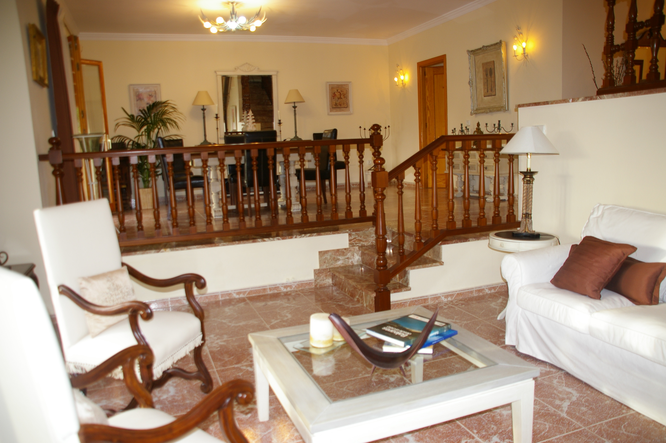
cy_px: 222
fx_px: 499
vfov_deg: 47.8
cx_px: 333
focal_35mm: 27
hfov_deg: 67.4
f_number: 3.5
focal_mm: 18
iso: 200
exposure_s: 1/30
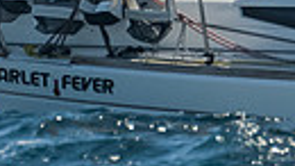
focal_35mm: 2145
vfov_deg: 0.6
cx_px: 5
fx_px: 16772
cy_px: -418
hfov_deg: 1.0
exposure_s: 1/640
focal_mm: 200
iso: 160
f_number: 6.3
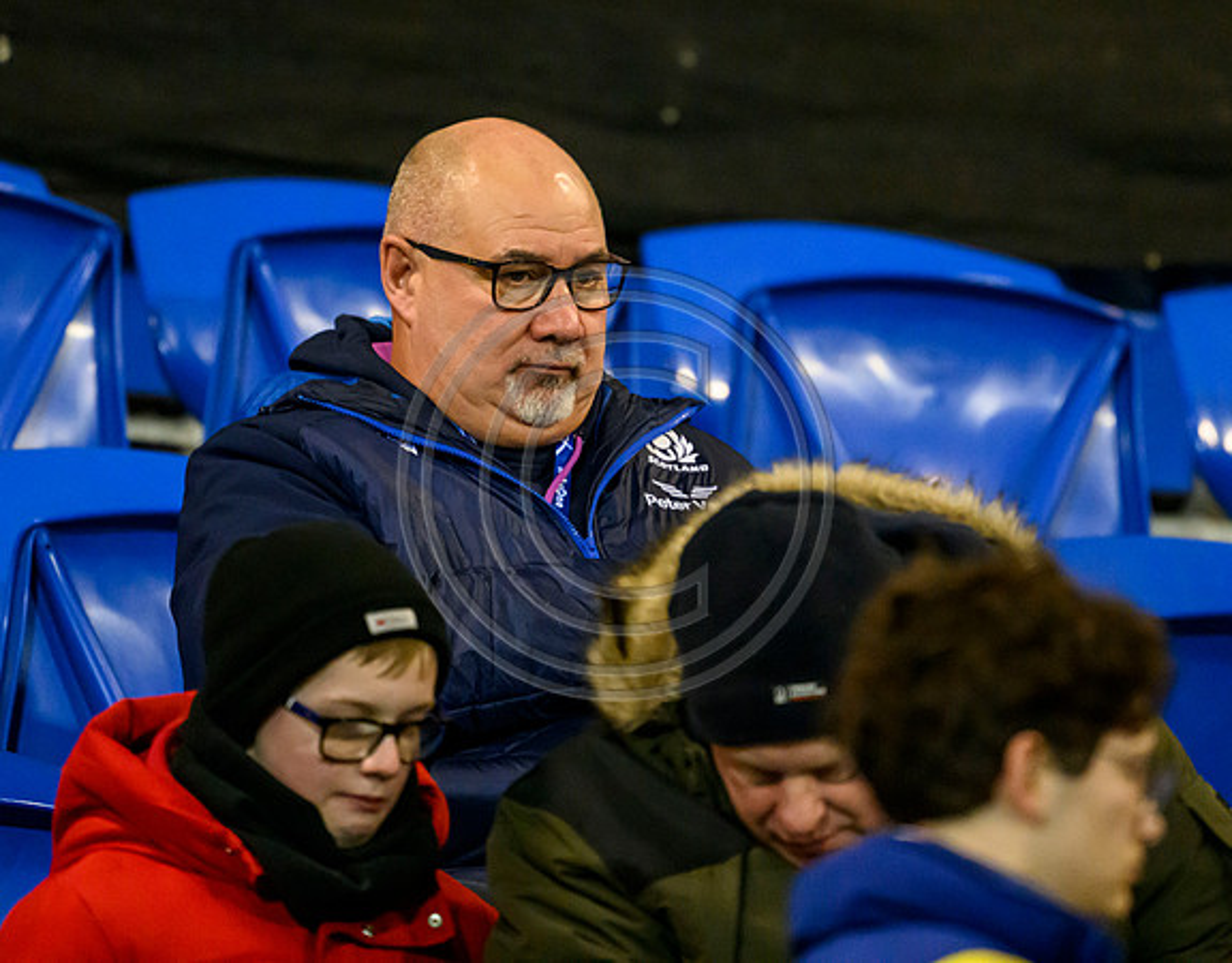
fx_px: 28277
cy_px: 357
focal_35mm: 783
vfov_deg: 2.0
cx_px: 616
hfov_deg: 2.5
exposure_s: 1/200
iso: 12800
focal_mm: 560
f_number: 4
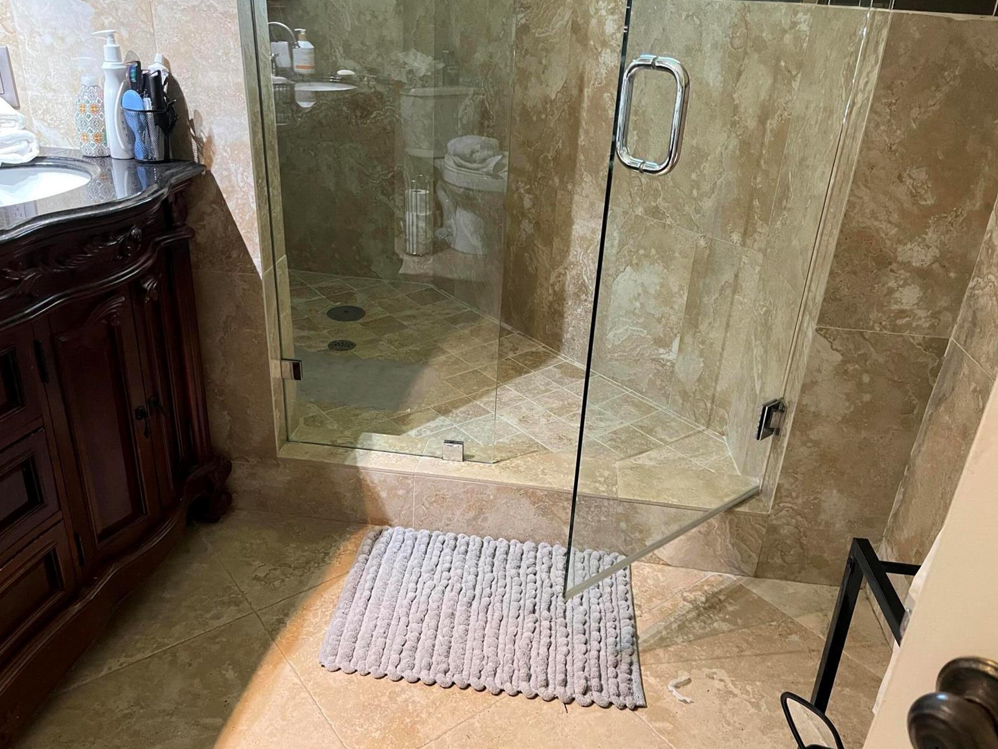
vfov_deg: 51.4
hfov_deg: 65.3
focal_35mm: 27
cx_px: 492
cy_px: 363
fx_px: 778
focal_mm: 5.1
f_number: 1.6
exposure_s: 1/60
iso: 500
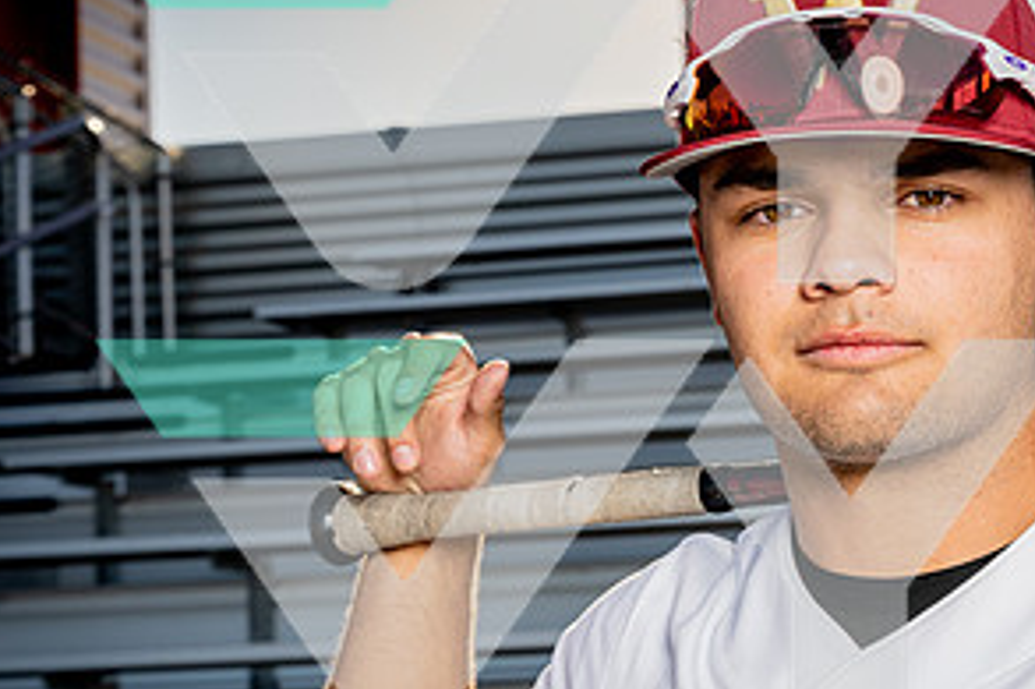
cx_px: 996
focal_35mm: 105
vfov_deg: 13.0
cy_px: 528
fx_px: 3017
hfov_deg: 19.0
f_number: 9
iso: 125
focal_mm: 53
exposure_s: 1/250
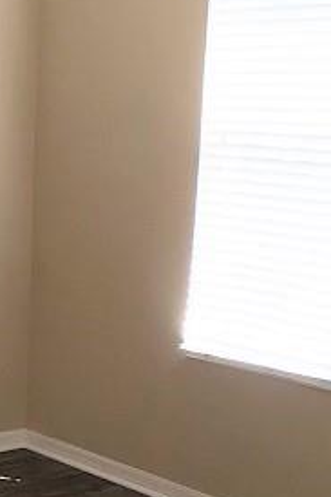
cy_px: 436
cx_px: -45
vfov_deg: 16.9
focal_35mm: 120
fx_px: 1657
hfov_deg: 11.2
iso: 25
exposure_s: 1/30
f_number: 2.4
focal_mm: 3.3
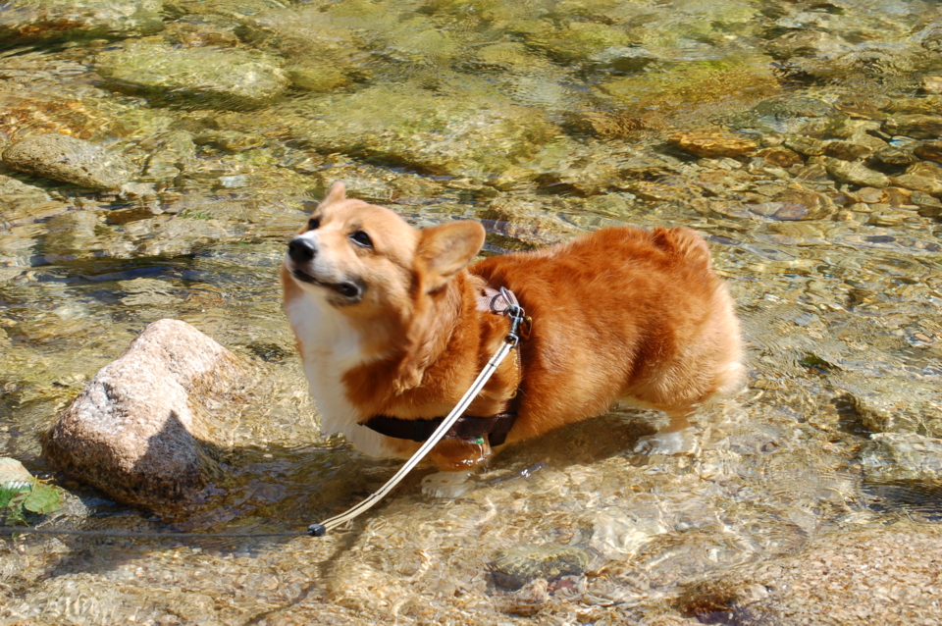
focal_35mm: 93
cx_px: 471
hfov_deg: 21.9
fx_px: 2431
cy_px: 313
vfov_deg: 14.7
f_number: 13
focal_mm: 62
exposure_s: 1/125
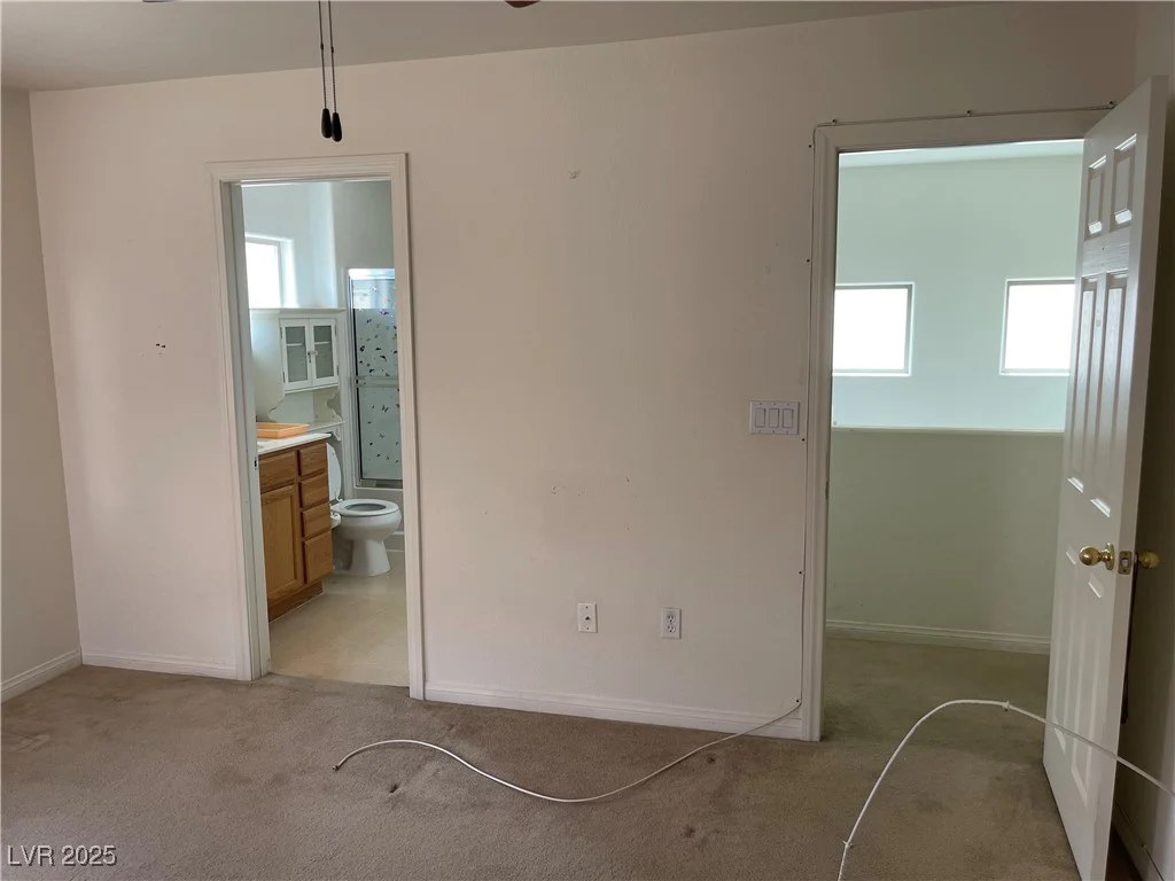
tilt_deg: -9.7
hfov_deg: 69.4
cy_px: 440
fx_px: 849
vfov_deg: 54.9
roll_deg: +0.0
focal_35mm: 25
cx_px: 588
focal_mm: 5.1
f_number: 1.6
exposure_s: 1/114
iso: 125
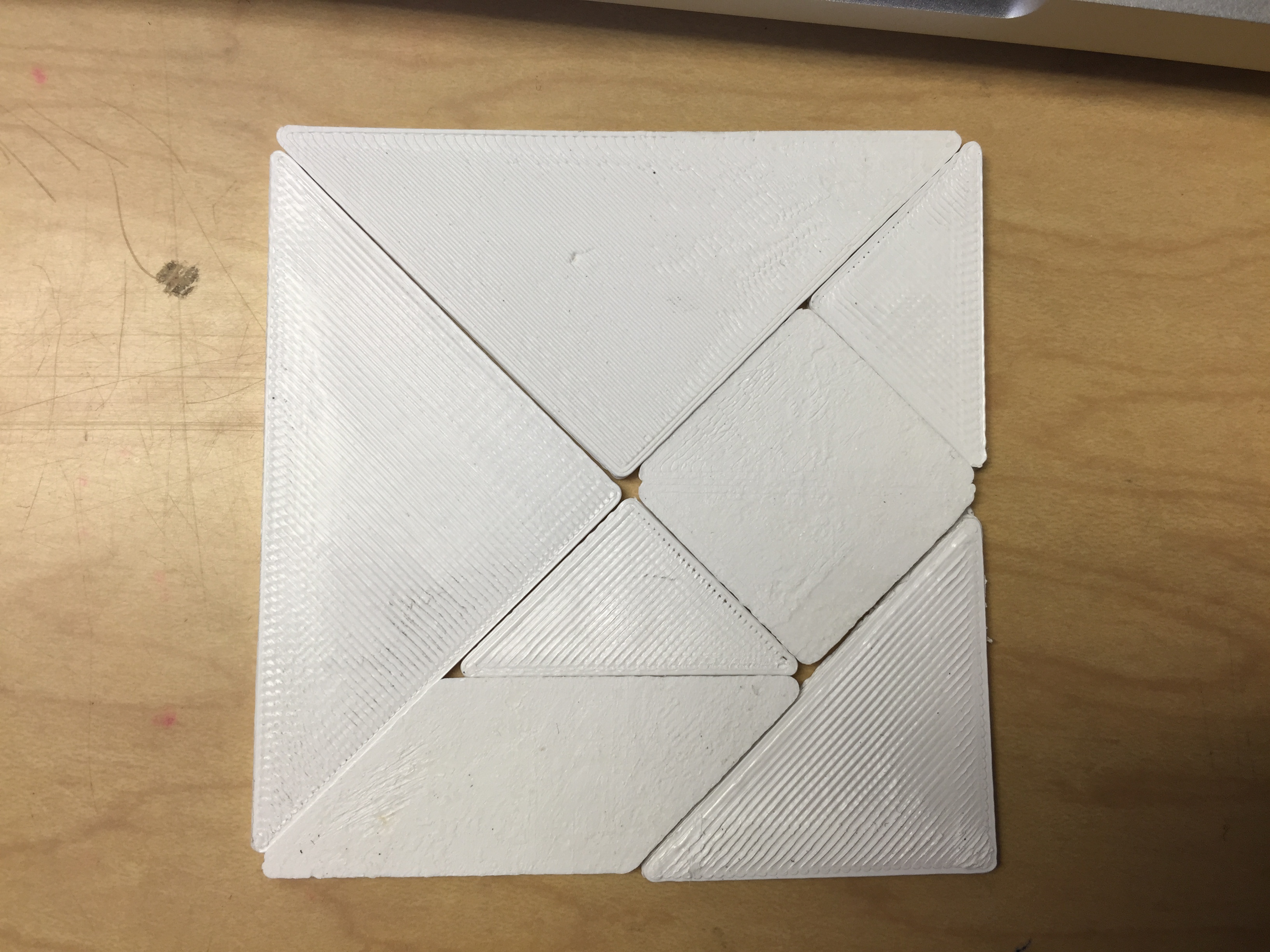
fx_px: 1064
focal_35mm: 29
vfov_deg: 48.2
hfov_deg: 61.7
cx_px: 635
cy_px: 476
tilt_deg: -85.9
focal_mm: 4.15
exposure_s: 1/60
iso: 32
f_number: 2.2
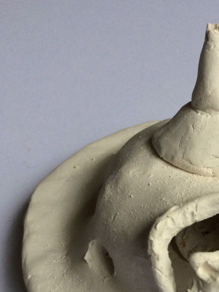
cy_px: 269
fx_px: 490
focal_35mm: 58
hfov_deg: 24.4
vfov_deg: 31.5
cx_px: 200
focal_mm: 4.12
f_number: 2.2
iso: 64
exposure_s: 1/30
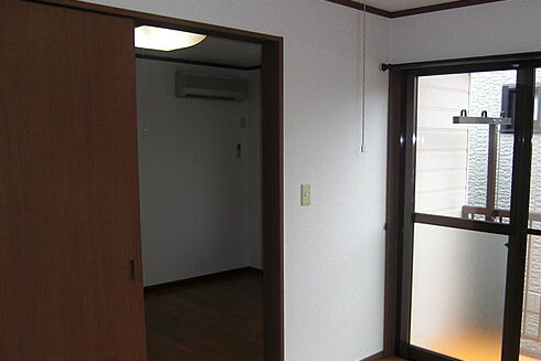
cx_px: 352
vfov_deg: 35.0
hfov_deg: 49.9
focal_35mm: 38
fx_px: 571
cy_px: 216
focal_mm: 4.9
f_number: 2.6
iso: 50
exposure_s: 1/100
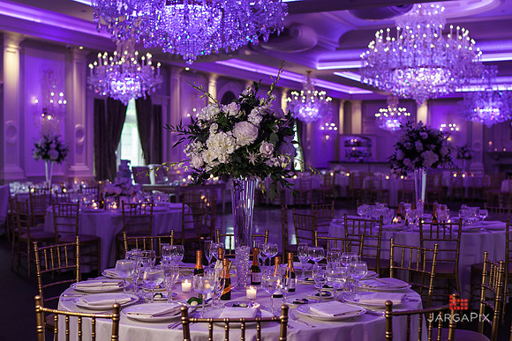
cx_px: 256
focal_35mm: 52
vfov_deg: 26.0
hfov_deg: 38.2
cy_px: 170
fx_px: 740
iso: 400
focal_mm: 35
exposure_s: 1/80
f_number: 2
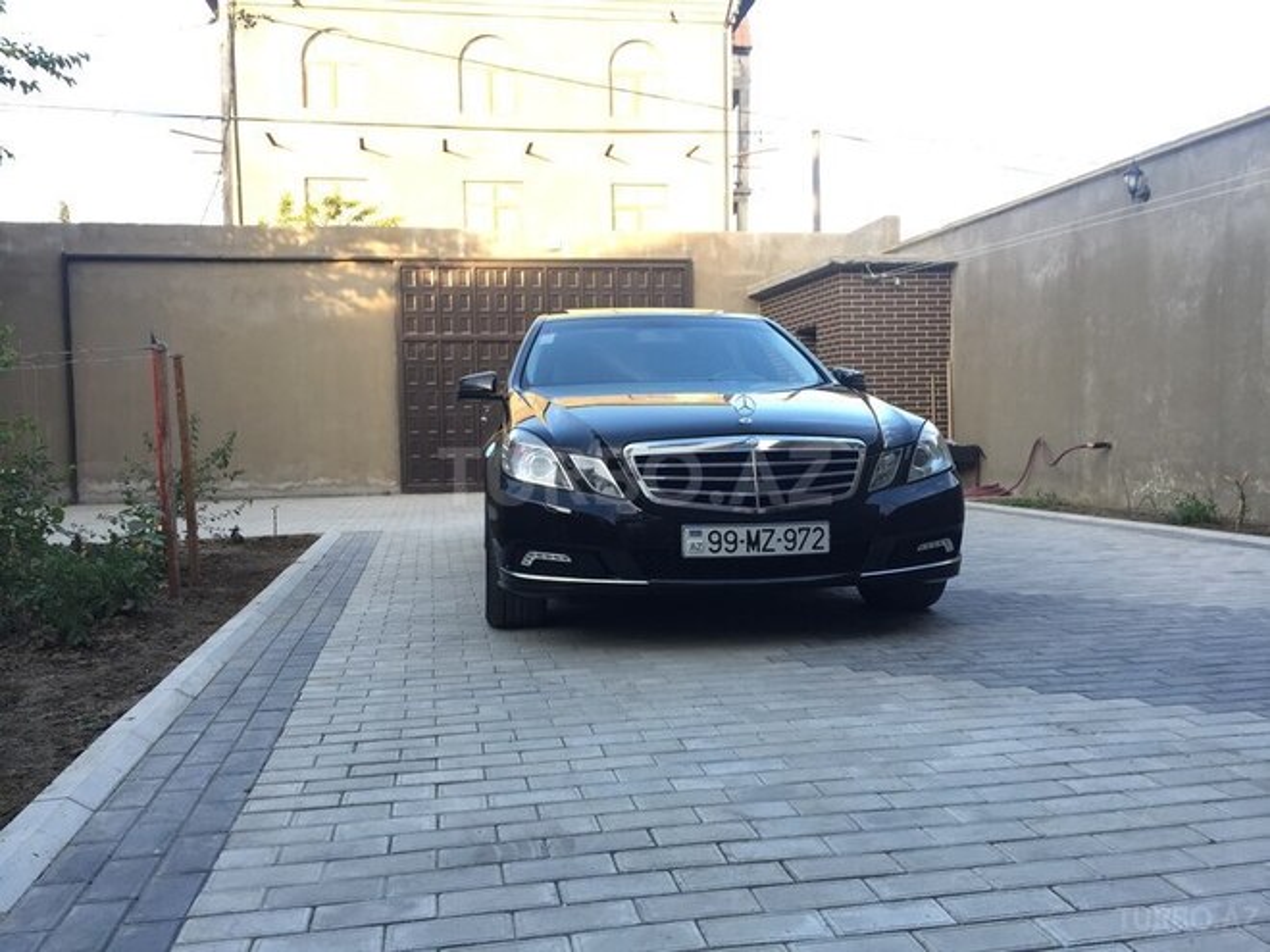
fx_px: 1064
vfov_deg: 48.2
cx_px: 635
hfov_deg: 61.7
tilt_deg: -1.9
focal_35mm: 29
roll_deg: -0.4
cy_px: 476
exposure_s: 1/100
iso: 40
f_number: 2.2
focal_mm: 4.15
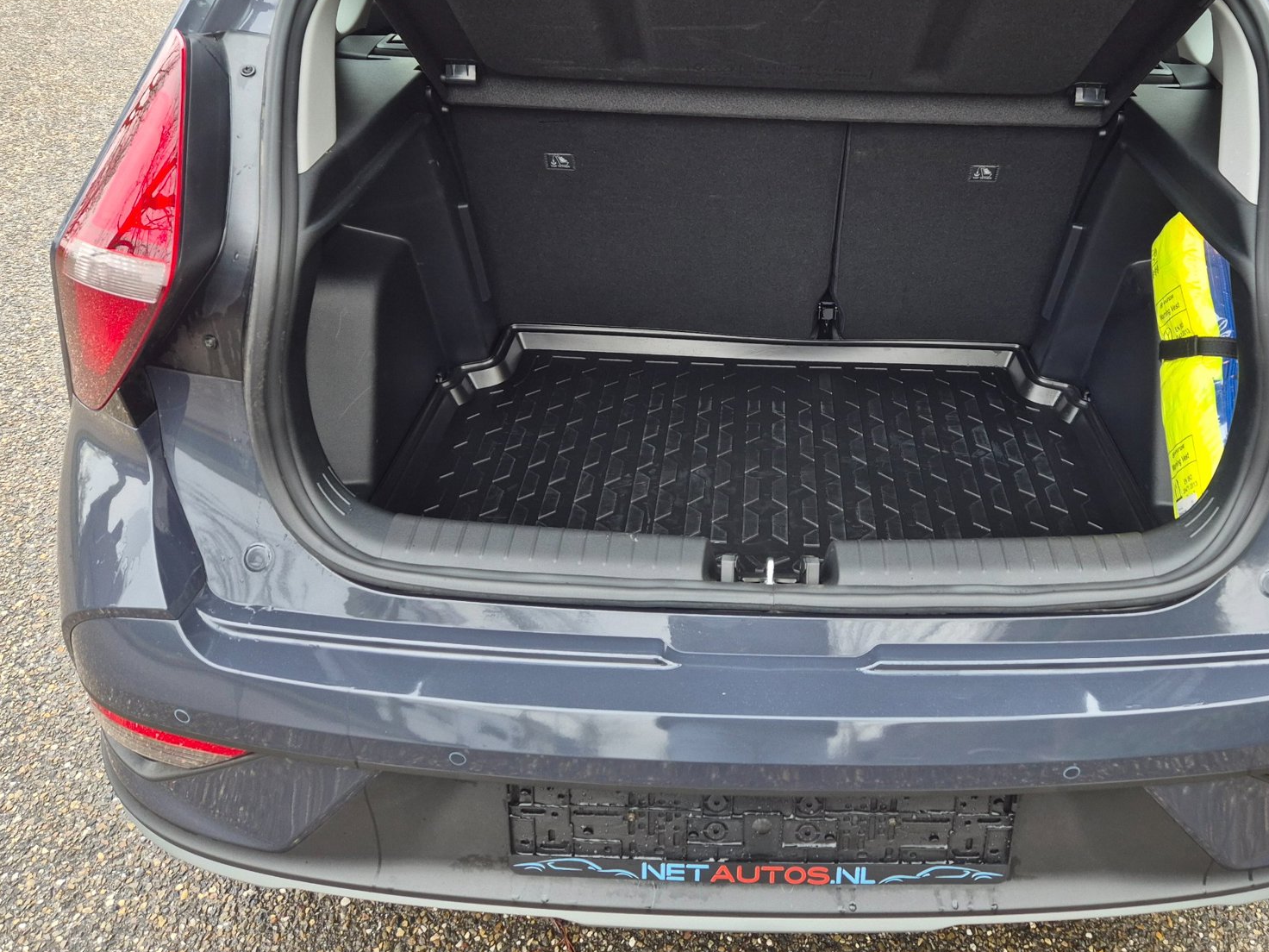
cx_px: 772
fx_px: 1100
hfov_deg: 59.4
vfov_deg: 46.2
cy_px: 334
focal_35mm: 30
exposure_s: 1/180
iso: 100
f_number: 1.8
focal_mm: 5.4
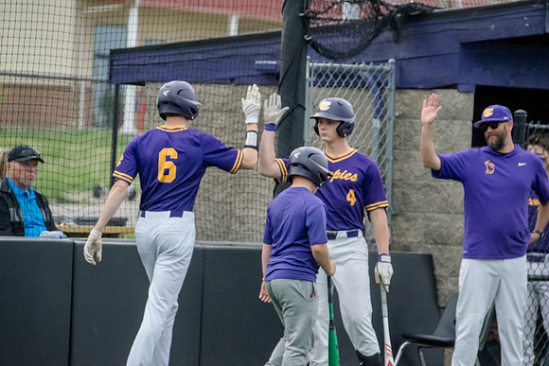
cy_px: 183
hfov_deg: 6.2
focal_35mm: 330
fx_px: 5033
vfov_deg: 4.2
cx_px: 274
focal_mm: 220
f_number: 5.6
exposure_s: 1/2000
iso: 5000
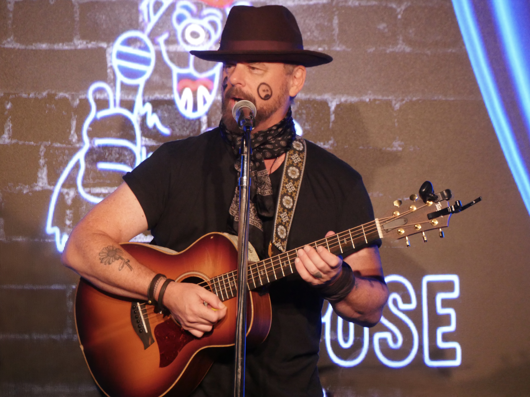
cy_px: 198
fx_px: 3154
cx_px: 265
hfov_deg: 9.6
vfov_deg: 7.2
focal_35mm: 206
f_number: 5.5
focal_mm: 103
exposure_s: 1/100
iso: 3200
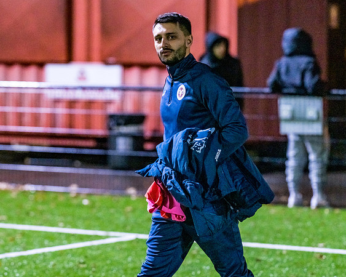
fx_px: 1950
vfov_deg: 8.1
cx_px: 127
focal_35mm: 190
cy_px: 168
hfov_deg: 10.1
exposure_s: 1/640
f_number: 2.5
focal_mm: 135
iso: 8000
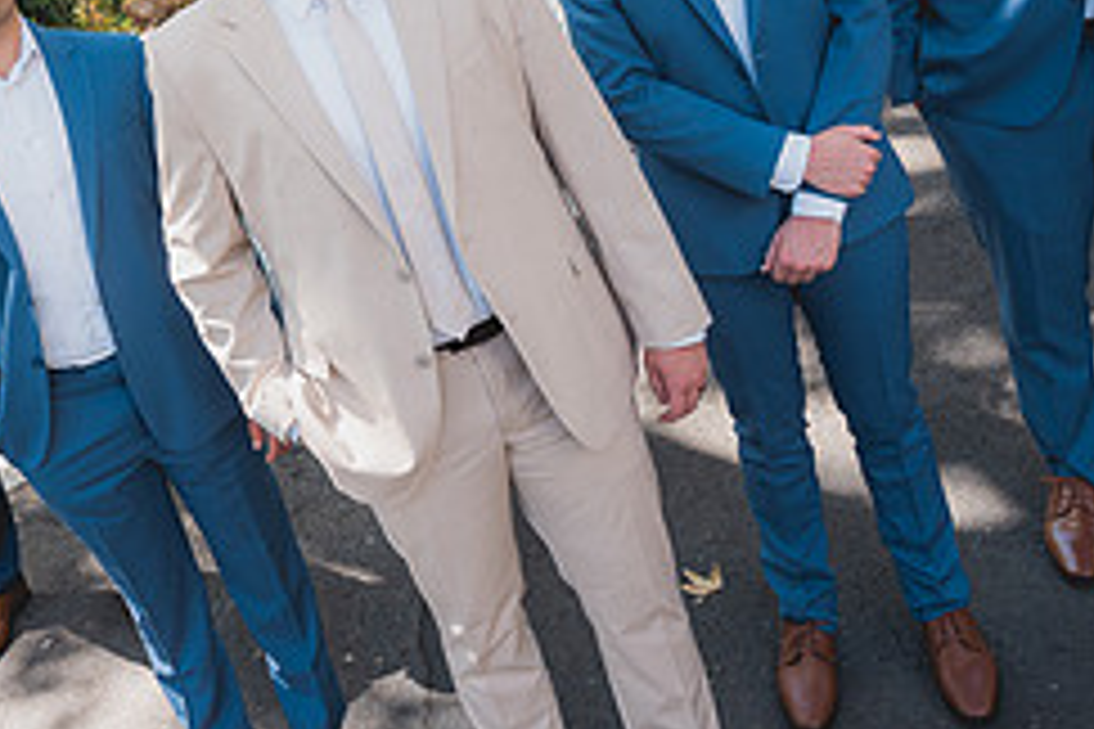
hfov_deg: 44.0
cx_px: 275
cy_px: 97
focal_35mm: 43
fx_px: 1307
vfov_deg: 30.1
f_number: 3.5
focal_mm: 18
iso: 200
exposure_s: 1/200
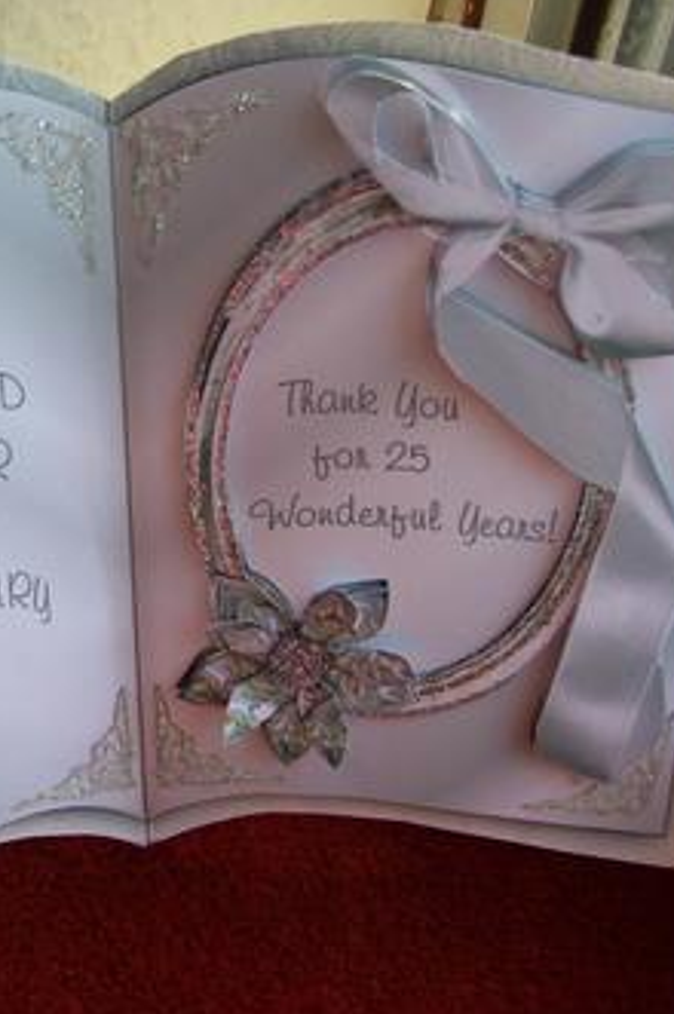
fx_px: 1435
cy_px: 509
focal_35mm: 51
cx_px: 135
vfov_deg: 38.9
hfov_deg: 26.0
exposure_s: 1/250
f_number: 2.7
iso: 80
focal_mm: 6
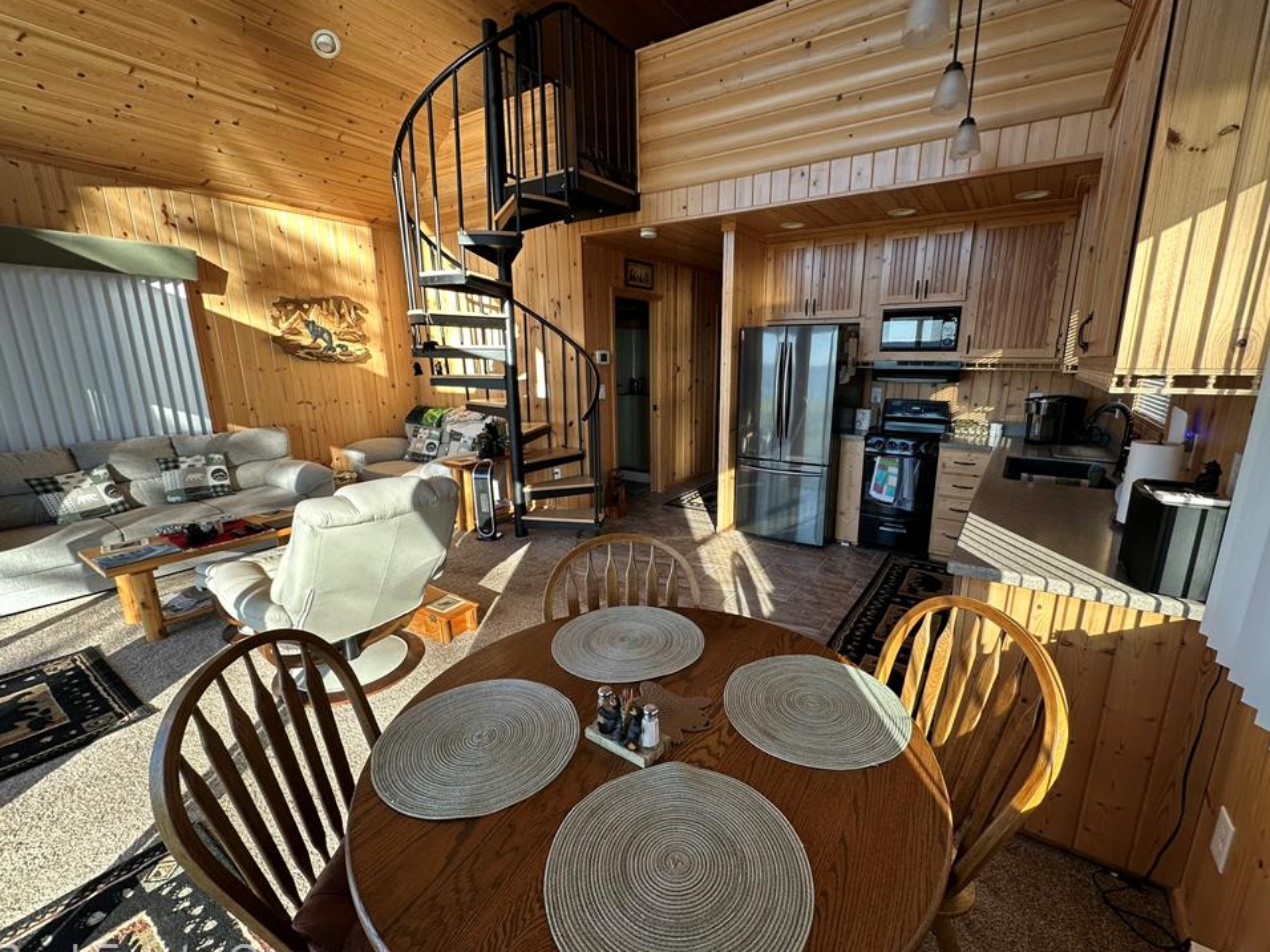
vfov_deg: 81.7
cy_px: 482
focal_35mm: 15
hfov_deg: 98.1
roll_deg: -0.1
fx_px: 550
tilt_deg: -13.1
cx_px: 663
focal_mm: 2.22
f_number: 2.2
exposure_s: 1/99
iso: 50
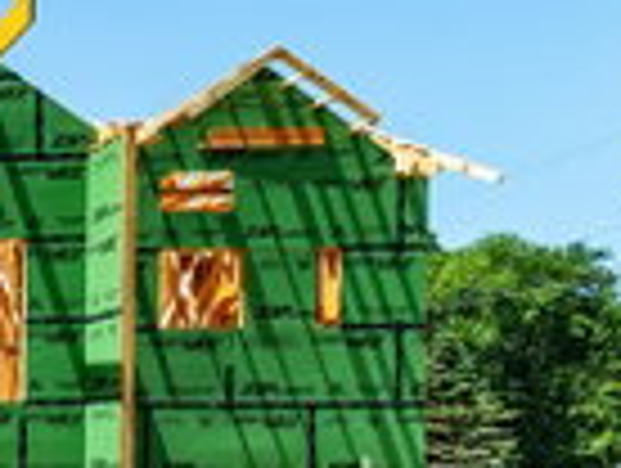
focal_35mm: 64
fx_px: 1150
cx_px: -468
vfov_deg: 22.8
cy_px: 335
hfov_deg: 21.3
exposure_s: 1/500
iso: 100
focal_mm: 18
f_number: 6.3
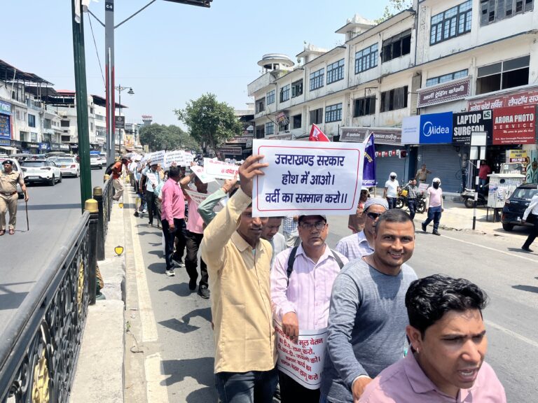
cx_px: 269
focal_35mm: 26
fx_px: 404
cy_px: 202
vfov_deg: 53.1
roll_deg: -0.6
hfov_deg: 67.3
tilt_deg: -7.5
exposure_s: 1/2688
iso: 50
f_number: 1.6
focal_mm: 5.1
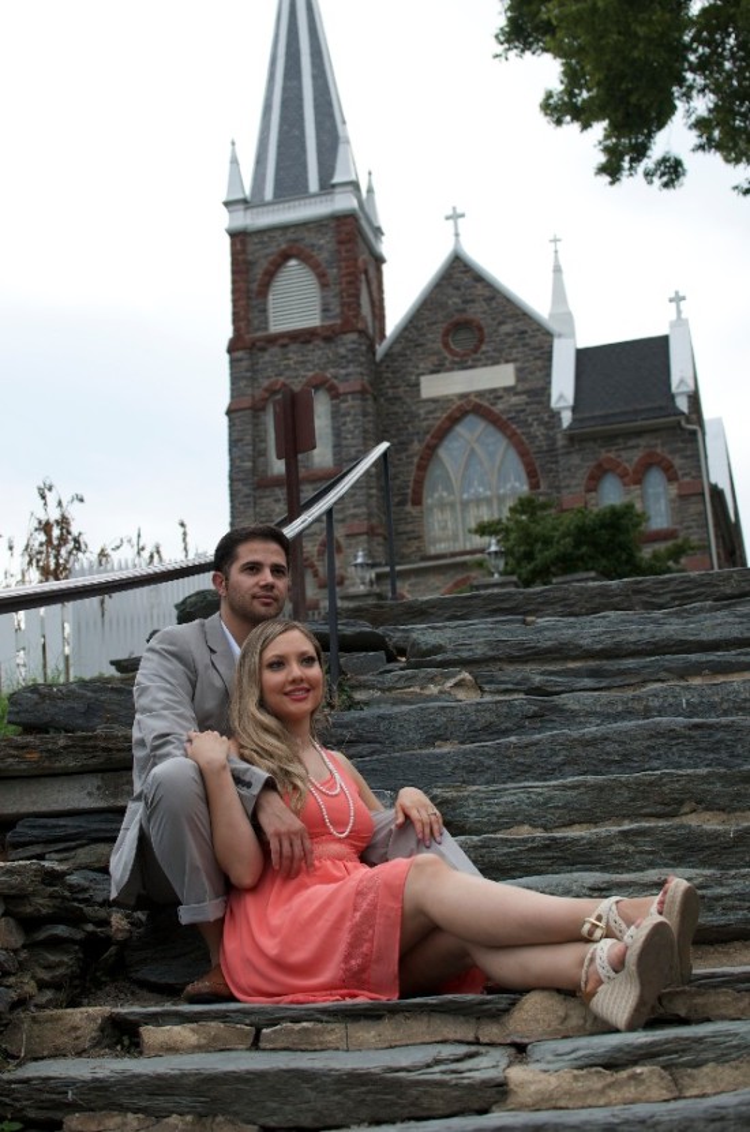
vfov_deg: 37.9
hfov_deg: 25.6
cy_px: 566
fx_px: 1647
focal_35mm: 52
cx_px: 375
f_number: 4
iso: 125
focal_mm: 35
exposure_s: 1/500
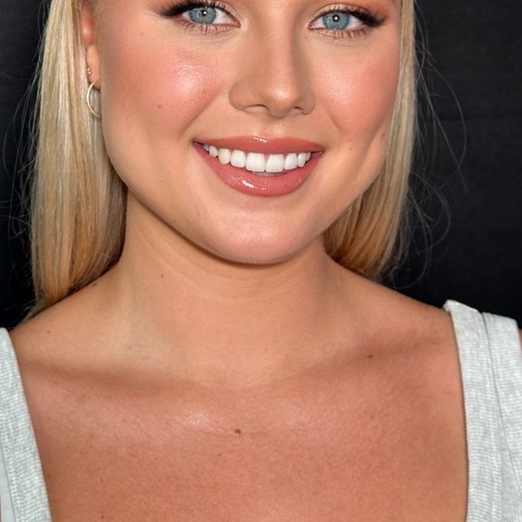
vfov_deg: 23.2
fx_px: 1245
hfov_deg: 23.7
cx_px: 249
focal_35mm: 73
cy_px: 82
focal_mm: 6.86
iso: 64
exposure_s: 1/60
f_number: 1.78
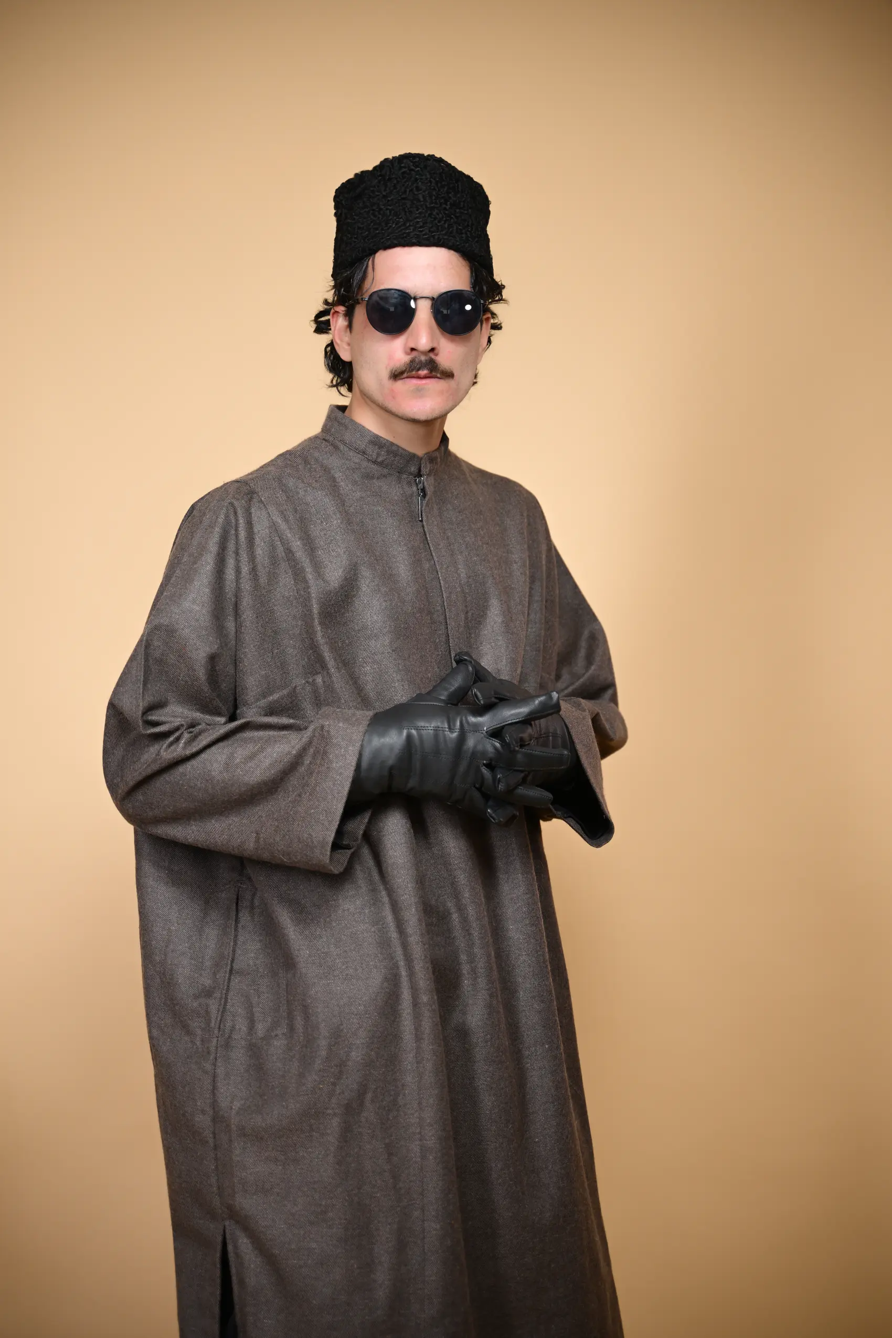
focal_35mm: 64
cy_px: 669
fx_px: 2378
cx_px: 446
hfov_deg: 21.2
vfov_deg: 31.4
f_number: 2.8
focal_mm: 64
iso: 100
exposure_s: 1/160
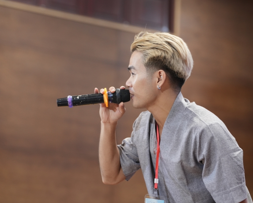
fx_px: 861
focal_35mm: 115
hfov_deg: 16.7
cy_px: 111
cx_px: 133
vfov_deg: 13.4
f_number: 2.8
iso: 2000
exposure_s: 1/125
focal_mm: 87
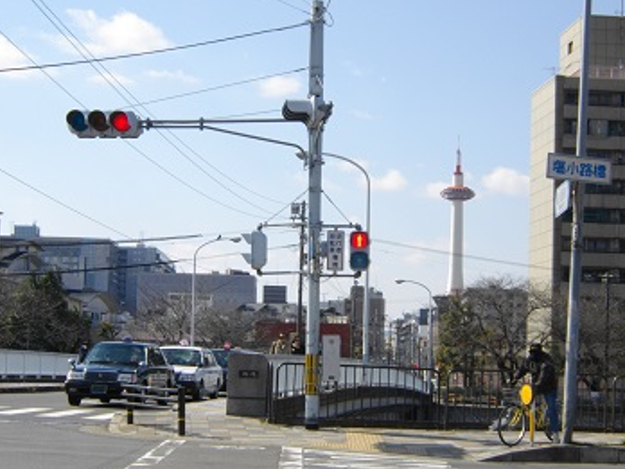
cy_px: 253
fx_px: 1553
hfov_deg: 22.8
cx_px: 330
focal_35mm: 86
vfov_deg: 17.2
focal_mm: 13.7
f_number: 8.9
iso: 100
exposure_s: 1/160
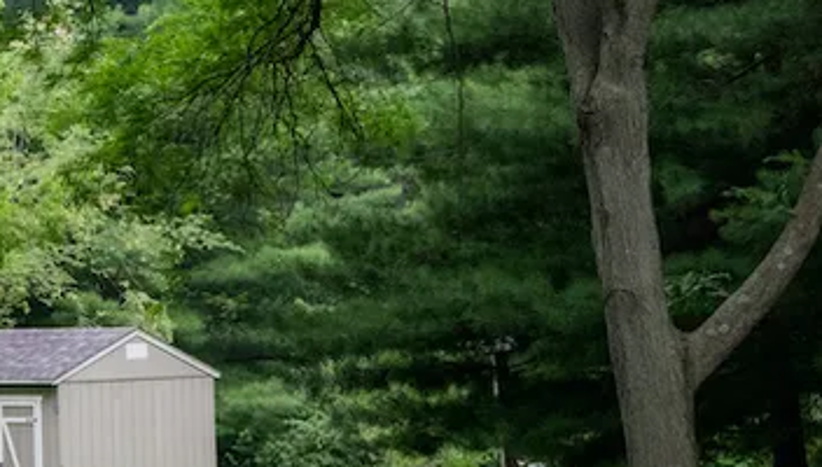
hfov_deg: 14.3
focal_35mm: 141
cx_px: -383
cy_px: -101
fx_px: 3081
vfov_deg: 8.6
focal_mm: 24
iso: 1600
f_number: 2.8
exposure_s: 1/1600
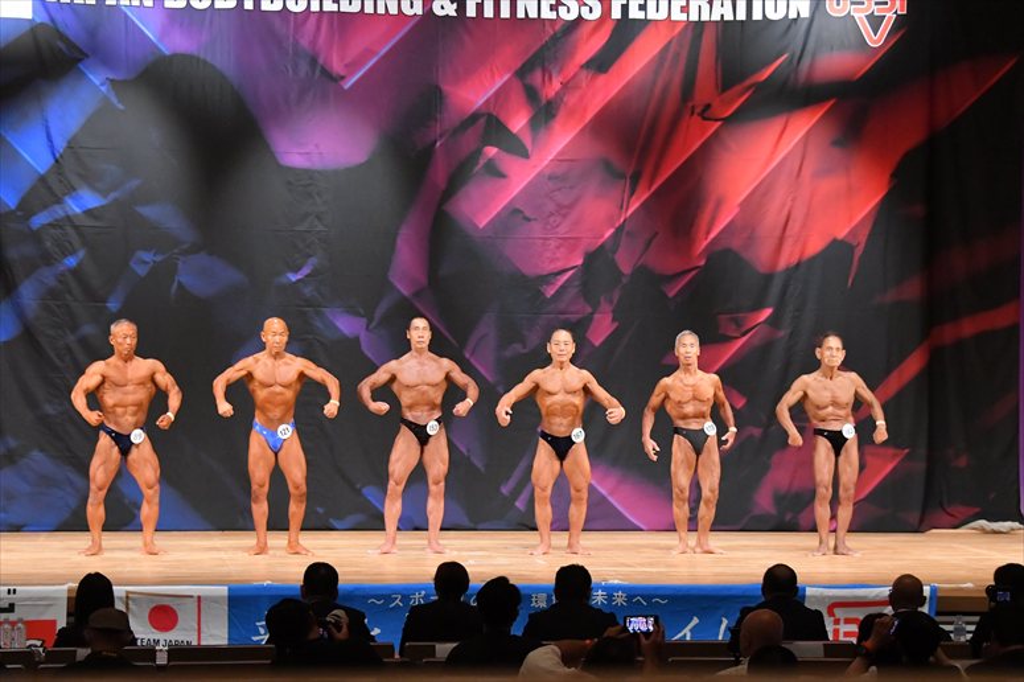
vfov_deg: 11.7
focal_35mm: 117
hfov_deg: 17.5
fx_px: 3326
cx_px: 512
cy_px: 341
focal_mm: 78
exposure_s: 1/400
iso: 7200
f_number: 5.6
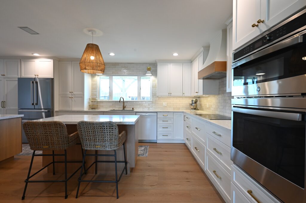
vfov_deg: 70.3
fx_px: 144
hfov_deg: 93.3
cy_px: 102
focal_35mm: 17
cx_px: 153
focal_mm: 17
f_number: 8
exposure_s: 1/15
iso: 400
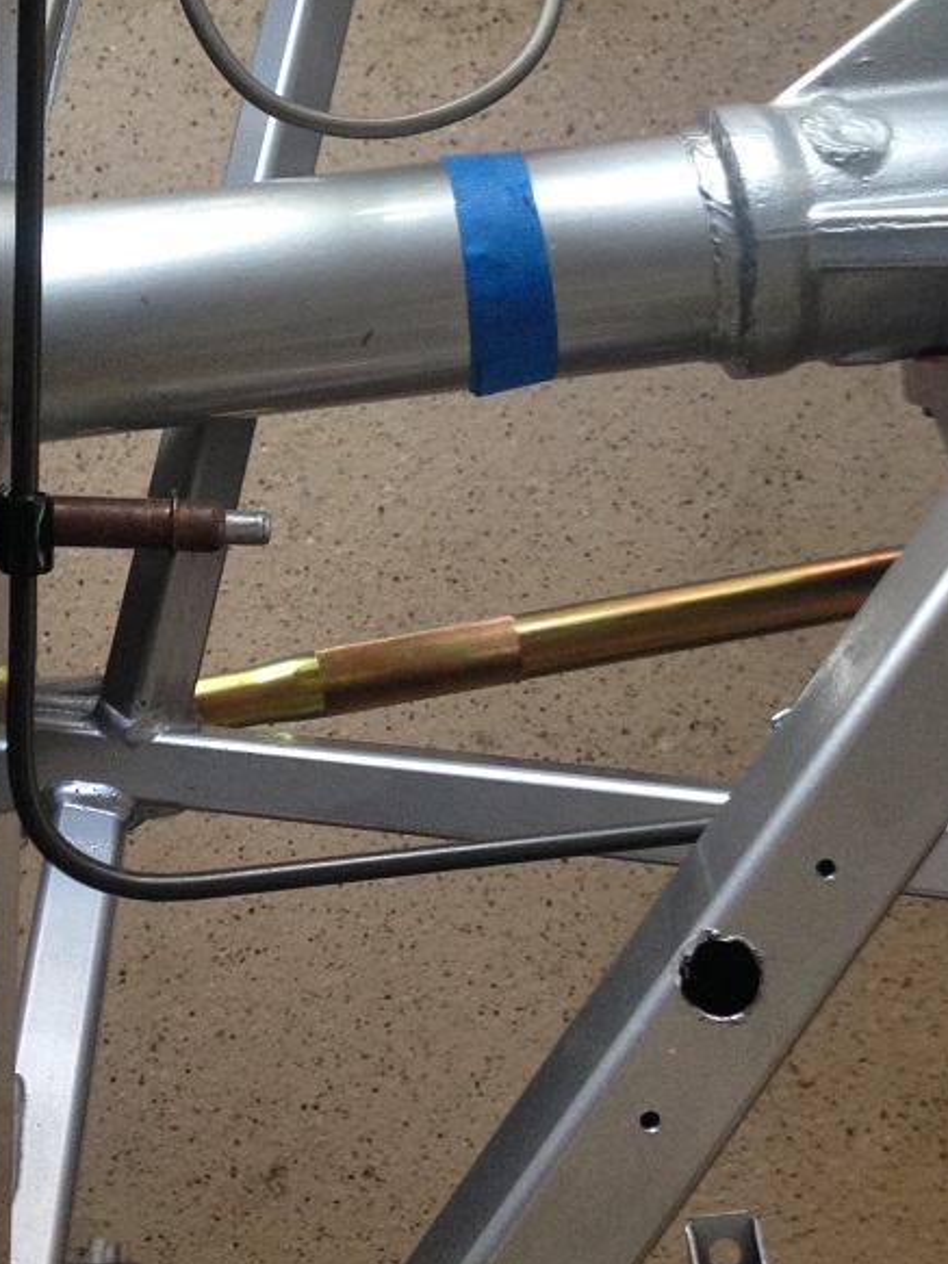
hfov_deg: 25.2
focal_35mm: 58
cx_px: 384
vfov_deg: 32.7
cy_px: 336
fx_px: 2119
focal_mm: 4.12
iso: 125
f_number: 2.4
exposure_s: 1/20
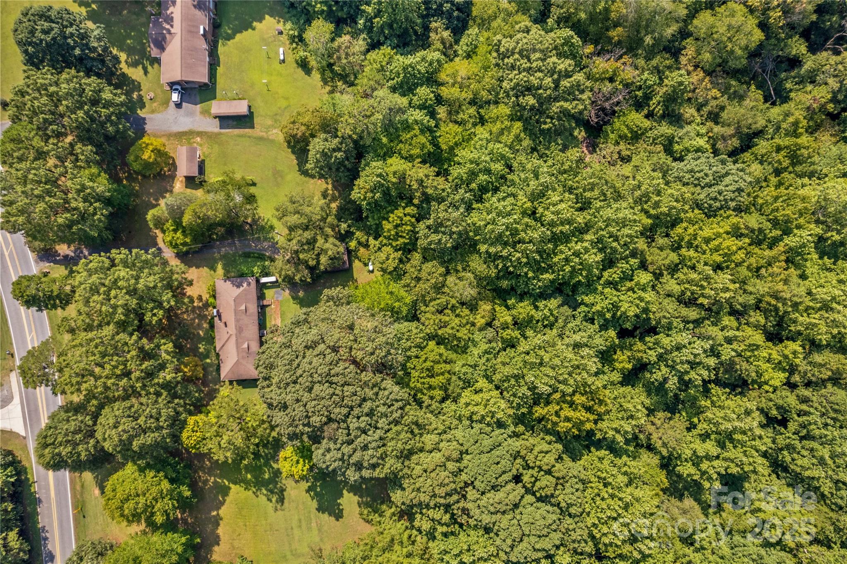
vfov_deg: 57.2
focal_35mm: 22
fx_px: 517
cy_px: 282
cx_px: 424
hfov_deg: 78.6
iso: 100
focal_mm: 8.38
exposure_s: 1/320
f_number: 2.8
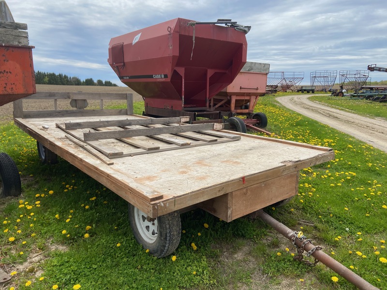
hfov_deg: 67.3
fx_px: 291
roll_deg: -0.2
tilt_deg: -11.6
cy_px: 145
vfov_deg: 53.1
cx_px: 194
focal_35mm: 26
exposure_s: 1/2890
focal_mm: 4.25
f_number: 1.8
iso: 32
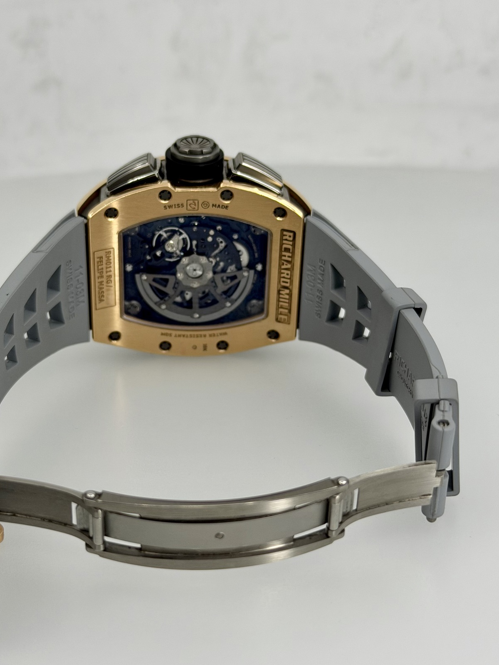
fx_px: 1153
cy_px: 327
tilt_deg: -28.3
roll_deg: +1.0
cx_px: 212
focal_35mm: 60
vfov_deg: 32.2
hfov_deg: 24.4
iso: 64
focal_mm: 6.76
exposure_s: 1/1330
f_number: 1.78
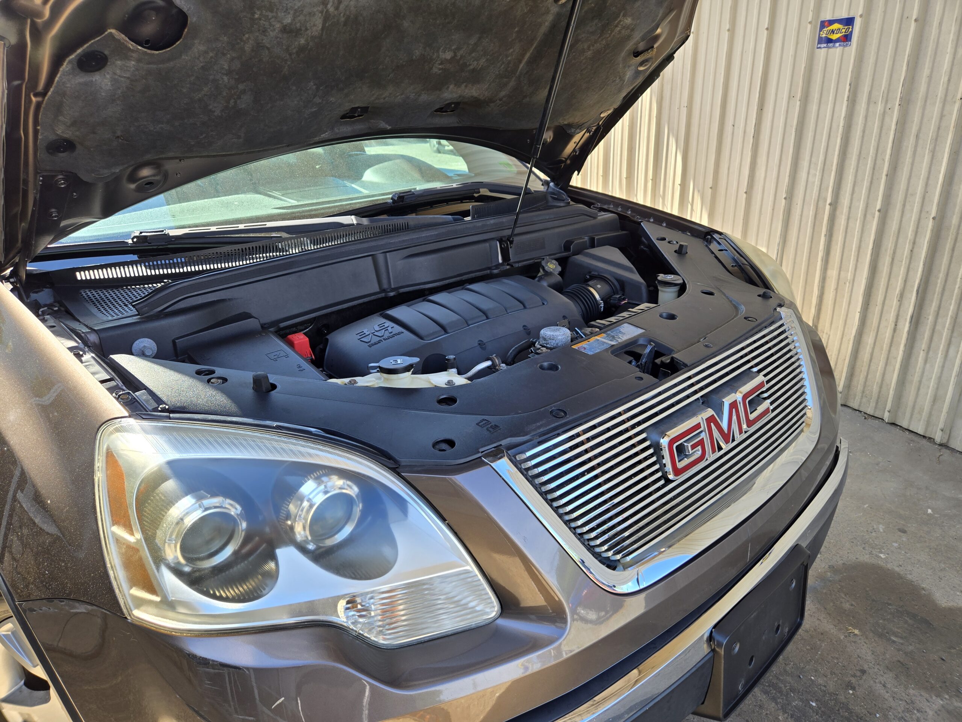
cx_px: 481
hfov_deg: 73.9
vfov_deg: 58.9
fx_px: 639
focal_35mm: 23
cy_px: 361
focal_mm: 5.4
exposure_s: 1/310
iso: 25
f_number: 1.8
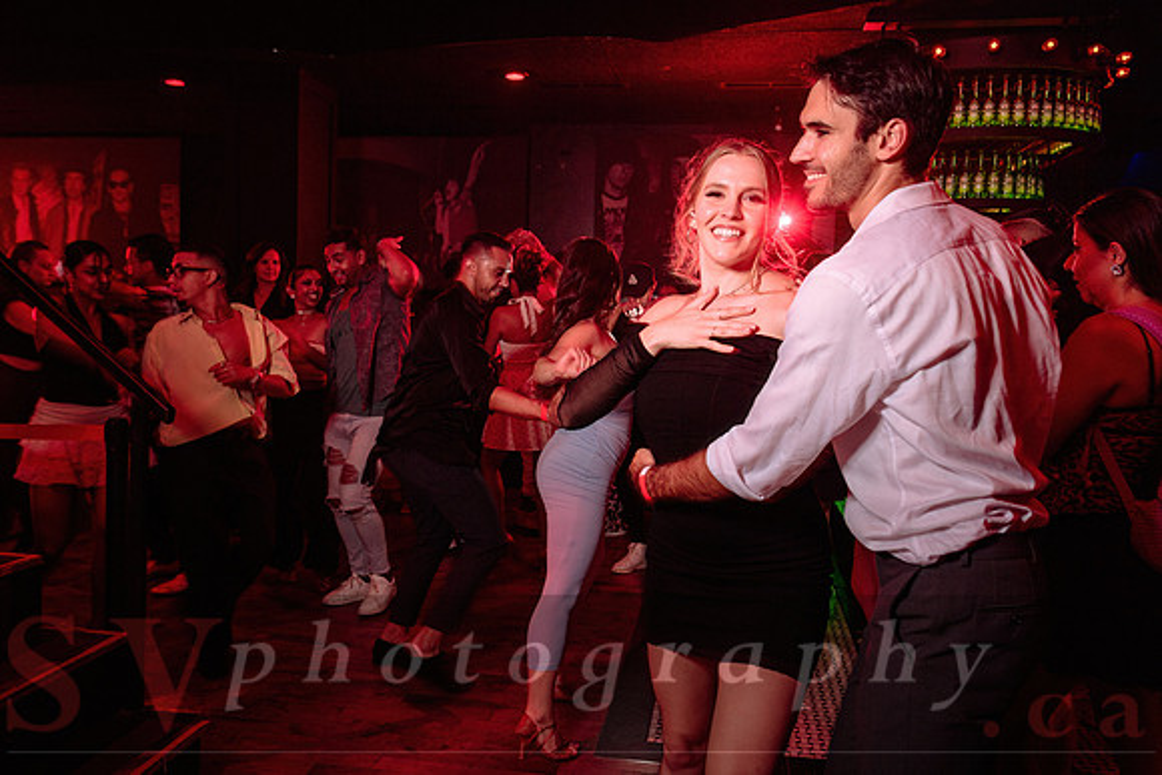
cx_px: 581
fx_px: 1010
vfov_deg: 42.0
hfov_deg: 59.8
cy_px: 357
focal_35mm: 31
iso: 800
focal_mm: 29
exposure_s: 1/25
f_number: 4
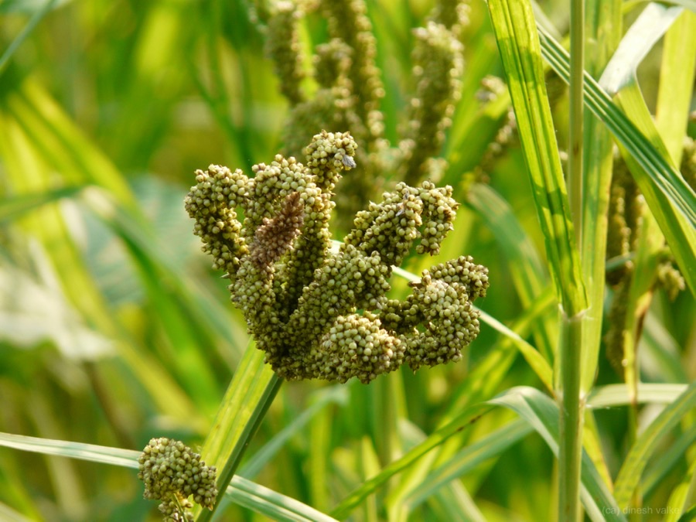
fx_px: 10134
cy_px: 261
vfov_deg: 3.0
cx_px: 348
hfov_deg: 3.9
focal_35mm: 504
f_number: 4.2
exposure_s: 1/200
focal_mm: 82.8
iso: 100
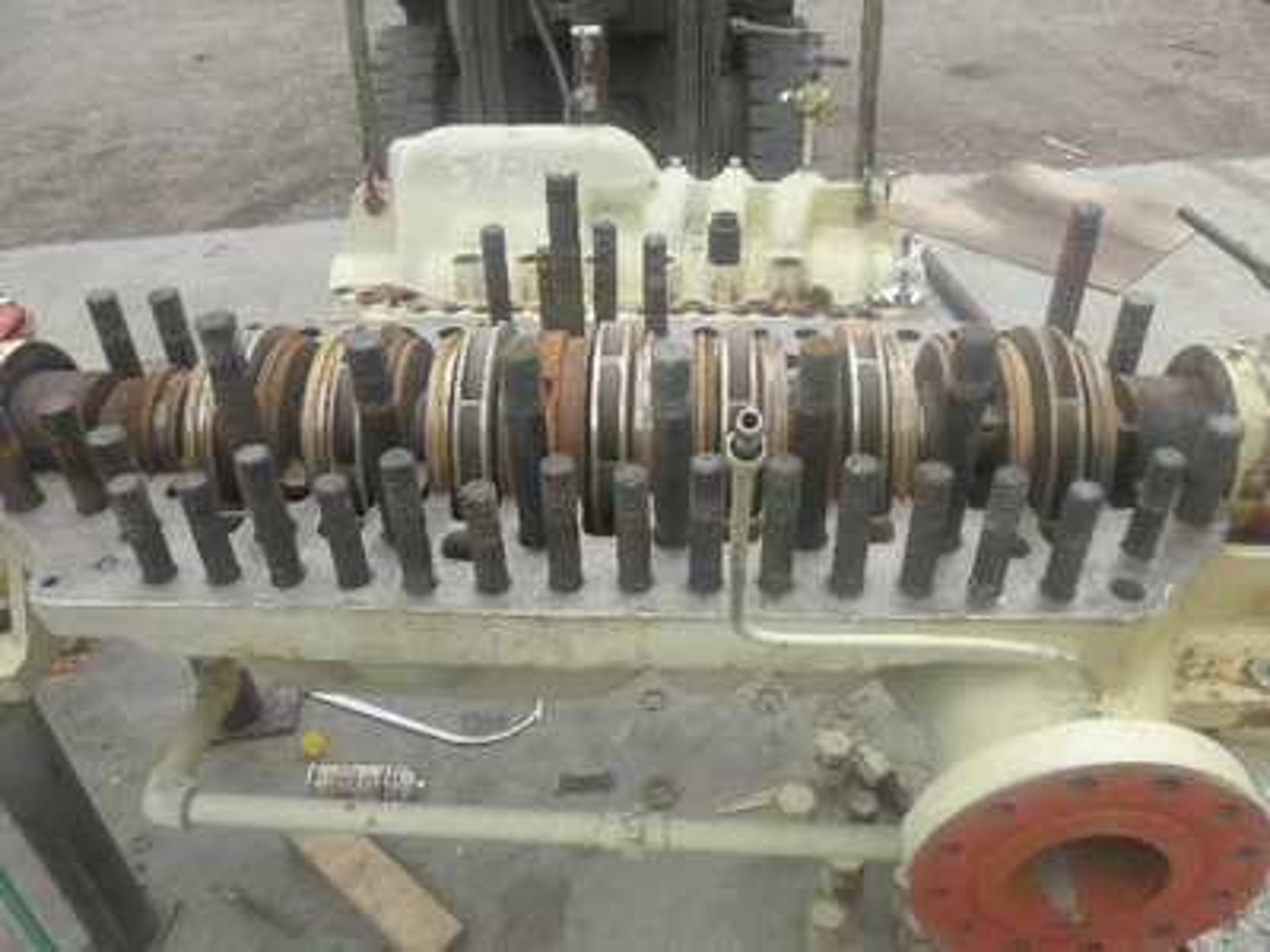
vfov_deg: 49.7
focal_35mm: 28
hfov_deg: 63.4
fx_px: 1027
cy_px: 476
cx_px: 635
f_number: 3
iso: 64
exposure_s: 1/500
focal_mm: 5
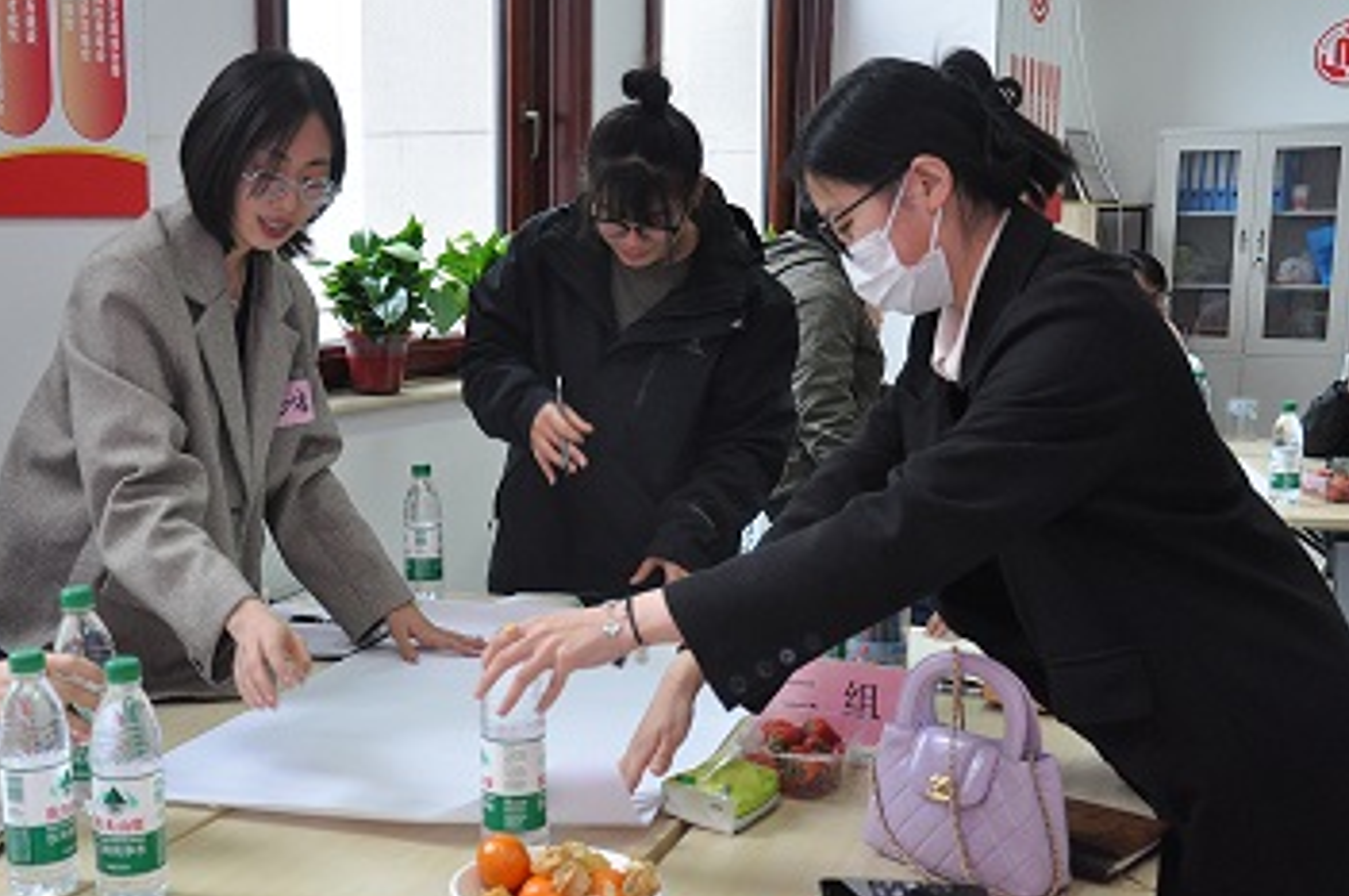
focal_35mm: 44
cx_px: 540
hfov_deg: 44.3
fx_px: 1646
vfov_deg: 30.4
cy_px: 456
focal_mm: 24
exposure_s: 1/125
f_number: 3.8
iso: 1250
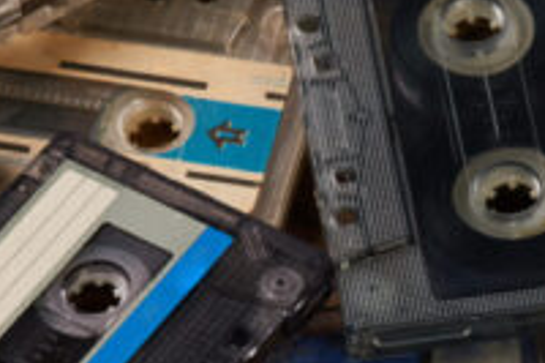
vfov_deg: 3.4
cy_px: 536
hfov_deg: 5.1
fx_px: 6093
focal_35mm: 403
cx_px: 511
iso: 100
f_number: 7.1
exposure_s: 1/125
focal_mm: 75
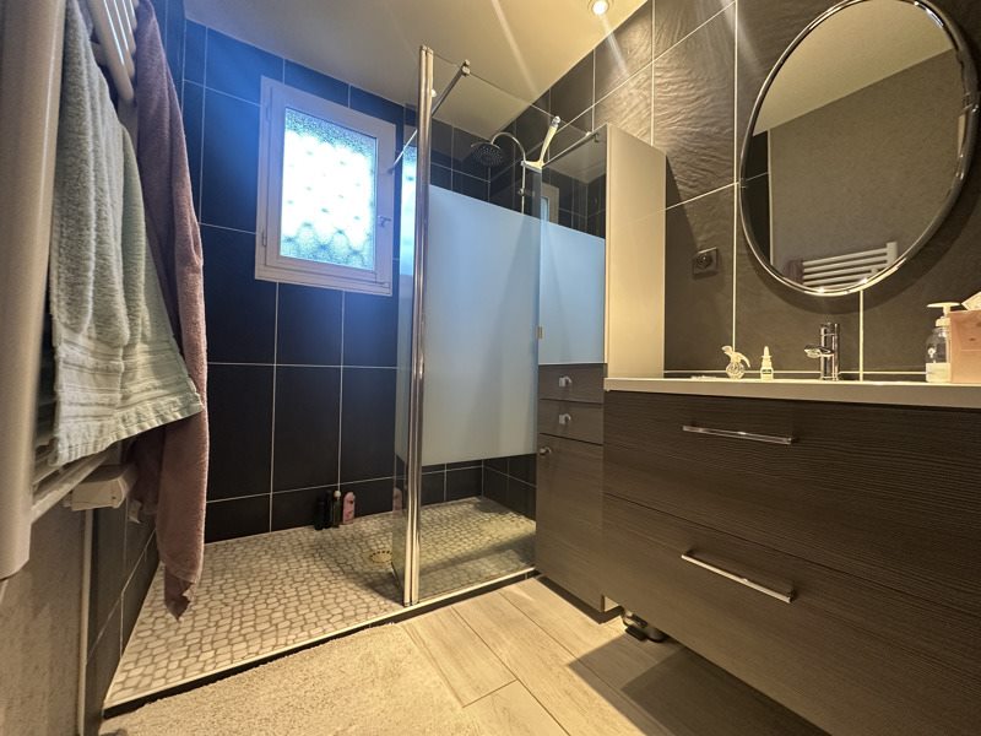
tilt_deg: +1.6
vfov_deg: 85.7
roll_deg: -1.2
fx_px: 397
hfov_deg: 102.1
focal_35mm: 14
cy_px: 368
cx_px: 490
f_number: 2.2
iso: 320
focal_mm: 2.22
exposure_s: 1/50
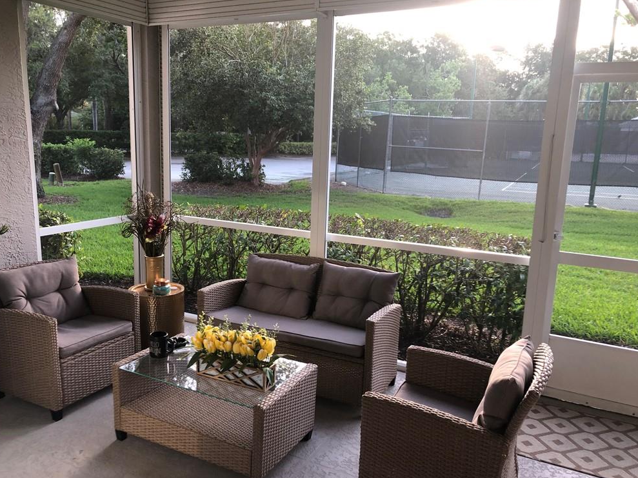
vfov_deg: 48.2
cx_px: 311
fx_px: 535
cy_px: 244
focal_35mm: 29
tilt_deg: -11.3
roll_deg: -2.7
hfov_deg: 61.6
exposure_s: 1/40
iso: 25
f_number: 1.8
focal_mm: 3.99
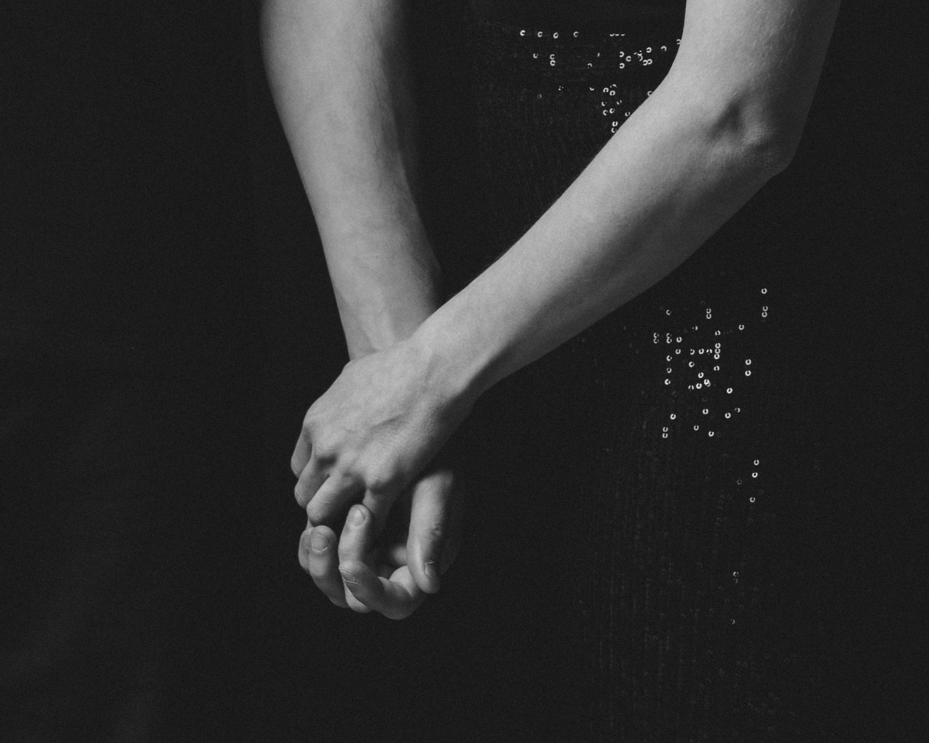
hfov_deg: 12.8
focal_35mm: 151
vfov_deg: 10.0
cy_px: -301
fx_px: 4151
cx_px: 521
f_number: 6.3
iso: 100
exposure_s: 1/200
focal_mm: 47
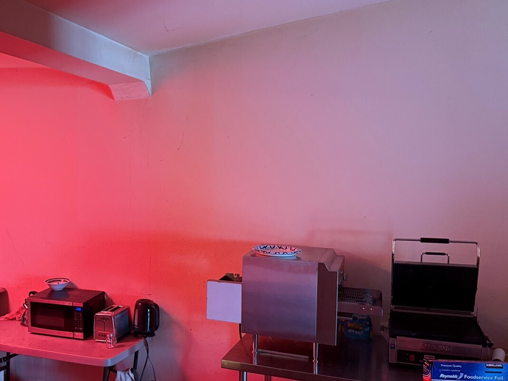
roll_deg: +0.2
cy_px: 200
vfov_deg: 39.6
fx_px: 528
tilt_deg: -3.2
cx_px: 156
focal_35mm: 36
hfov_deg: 50.1
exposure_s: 1/60
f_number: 1.78
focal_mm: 6.76
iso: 640
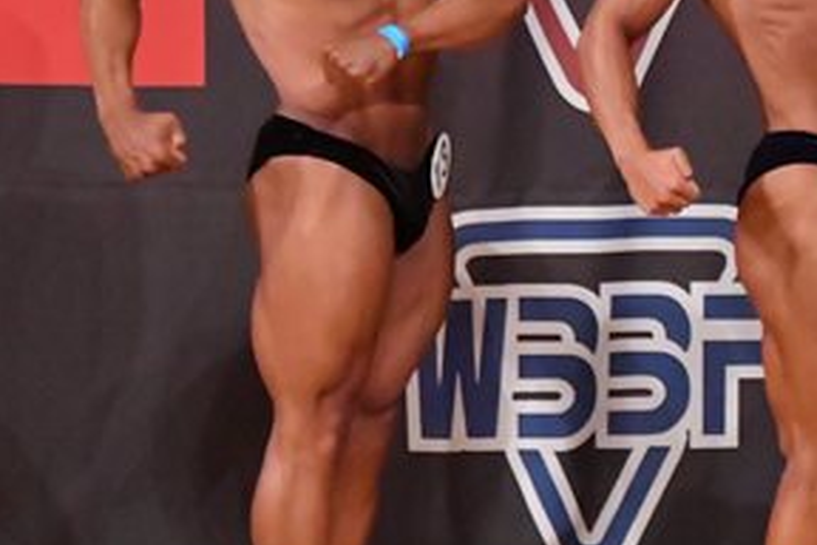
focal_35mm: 687
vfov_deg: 2.0
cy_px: 224
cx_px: 770
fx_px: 15590
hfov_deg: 3.0
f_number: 5.6
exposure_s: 1/400
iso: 11400
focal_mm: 170
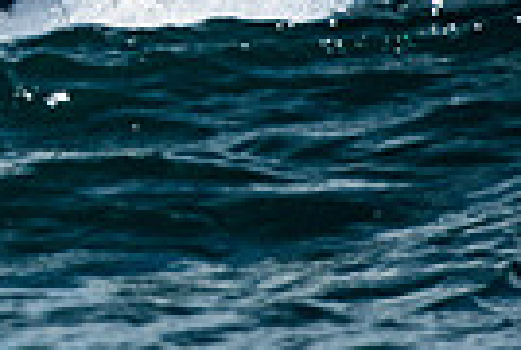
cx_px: -416
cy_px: -333
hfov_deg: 0.7
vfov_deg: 0.5
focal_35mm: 2879
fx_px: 41758
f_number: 5
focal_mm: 400
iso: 400
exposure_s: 1/3200
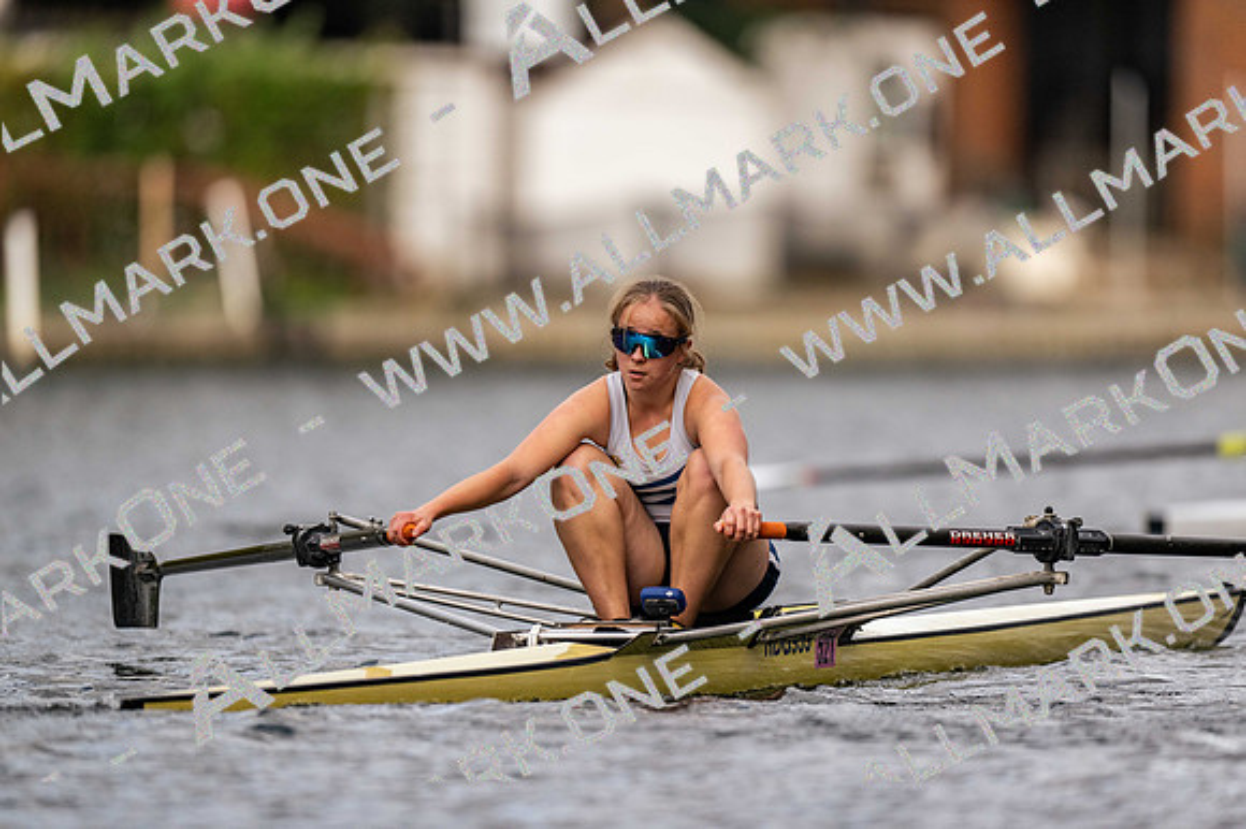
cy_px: 414
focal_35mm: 600
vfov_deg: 2.3
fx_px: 20759
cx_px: 623
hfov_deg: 3.4
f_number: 4
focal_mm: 600
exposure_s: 1/2500
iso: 640
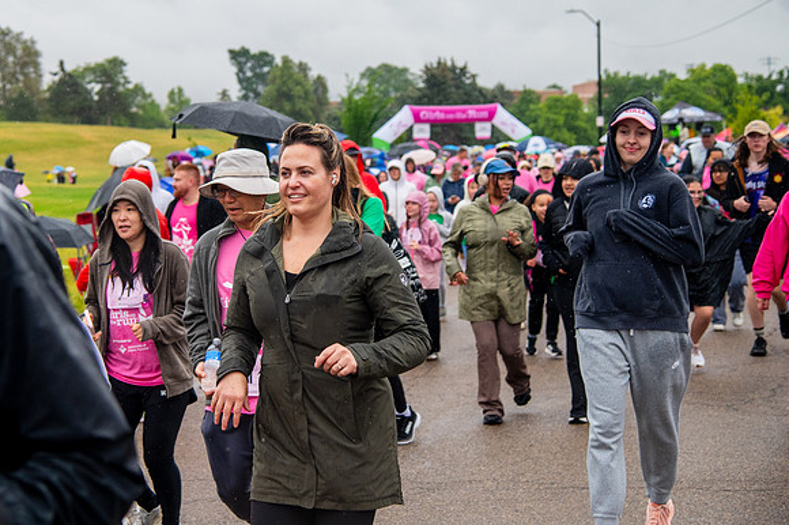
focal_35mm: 71
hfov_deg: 28.4
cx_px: 269
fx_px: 1548
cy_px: 205
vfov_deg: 19.2
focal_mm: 52
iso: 1600
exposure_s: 1/1600
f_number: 4
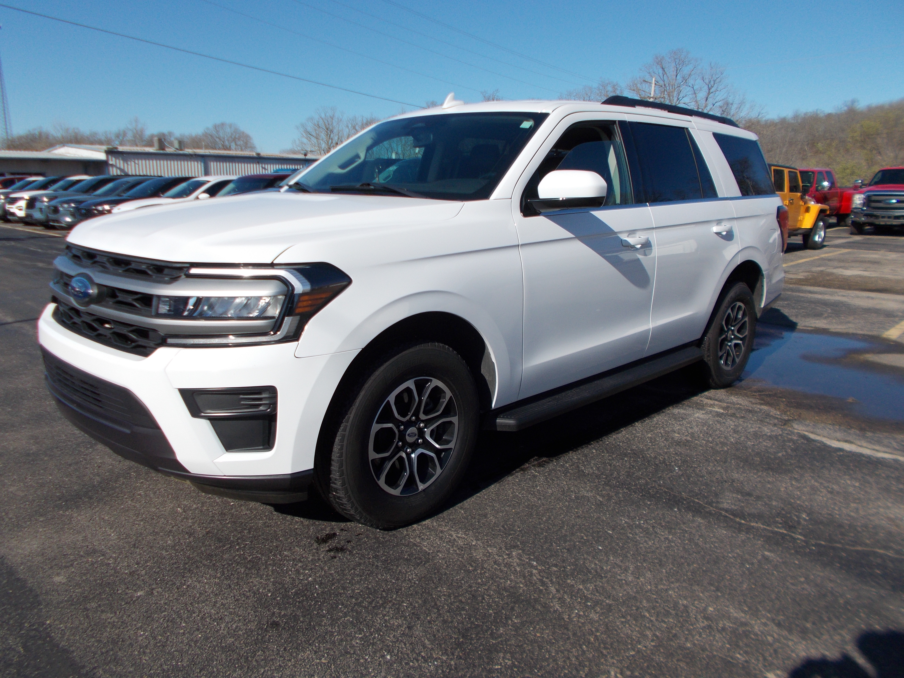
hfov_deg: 67.3
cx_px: 452
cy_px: 339
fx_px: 679
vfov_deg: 53.1
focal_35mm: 26
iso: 80
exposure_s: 1/250
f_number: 8
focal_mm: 4.6
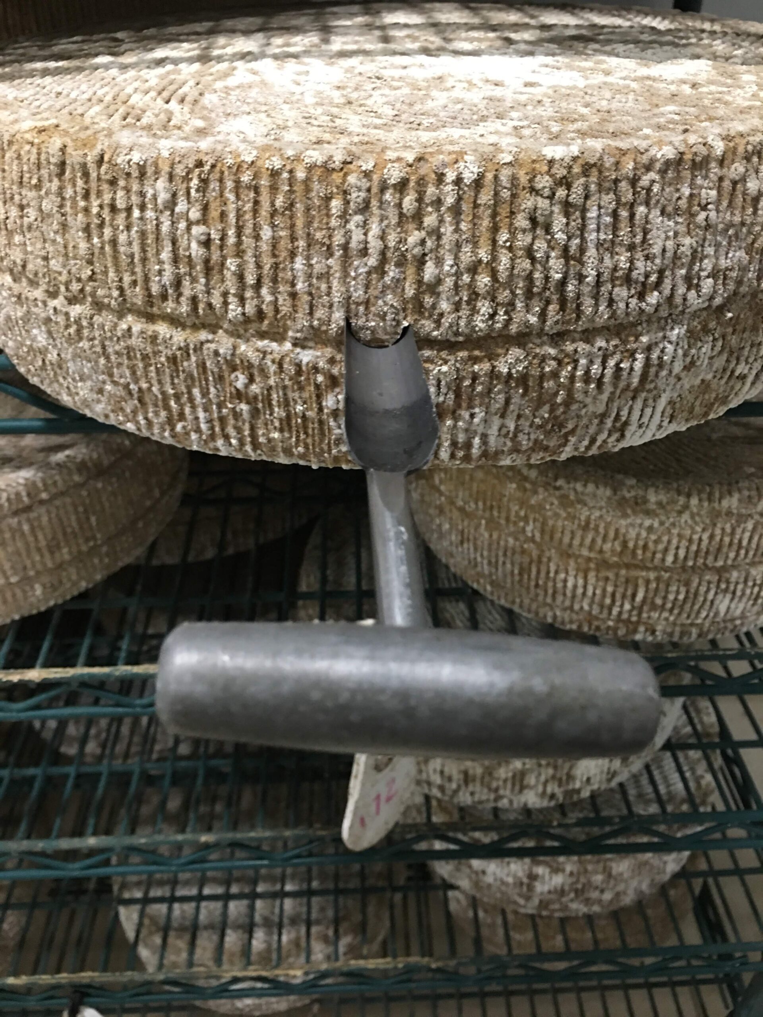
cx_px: 382
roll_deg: +1.9
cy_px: 508
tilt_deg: -33.3
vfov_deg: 61.7
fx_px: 852
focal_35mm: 29
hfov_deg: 48.2
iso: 100
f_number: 2.2
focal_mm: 4.15
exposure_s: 1/8
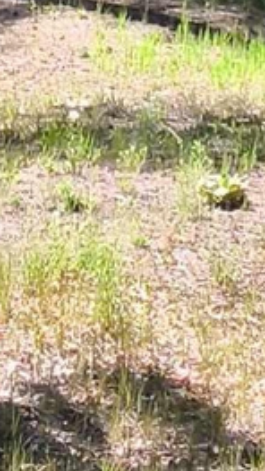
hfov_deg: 7.0
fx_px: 2148
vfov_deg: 11.8
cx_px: 39
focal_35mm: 172
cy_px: -292
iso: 32
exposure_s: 1/727
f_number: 2
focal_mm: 2.87
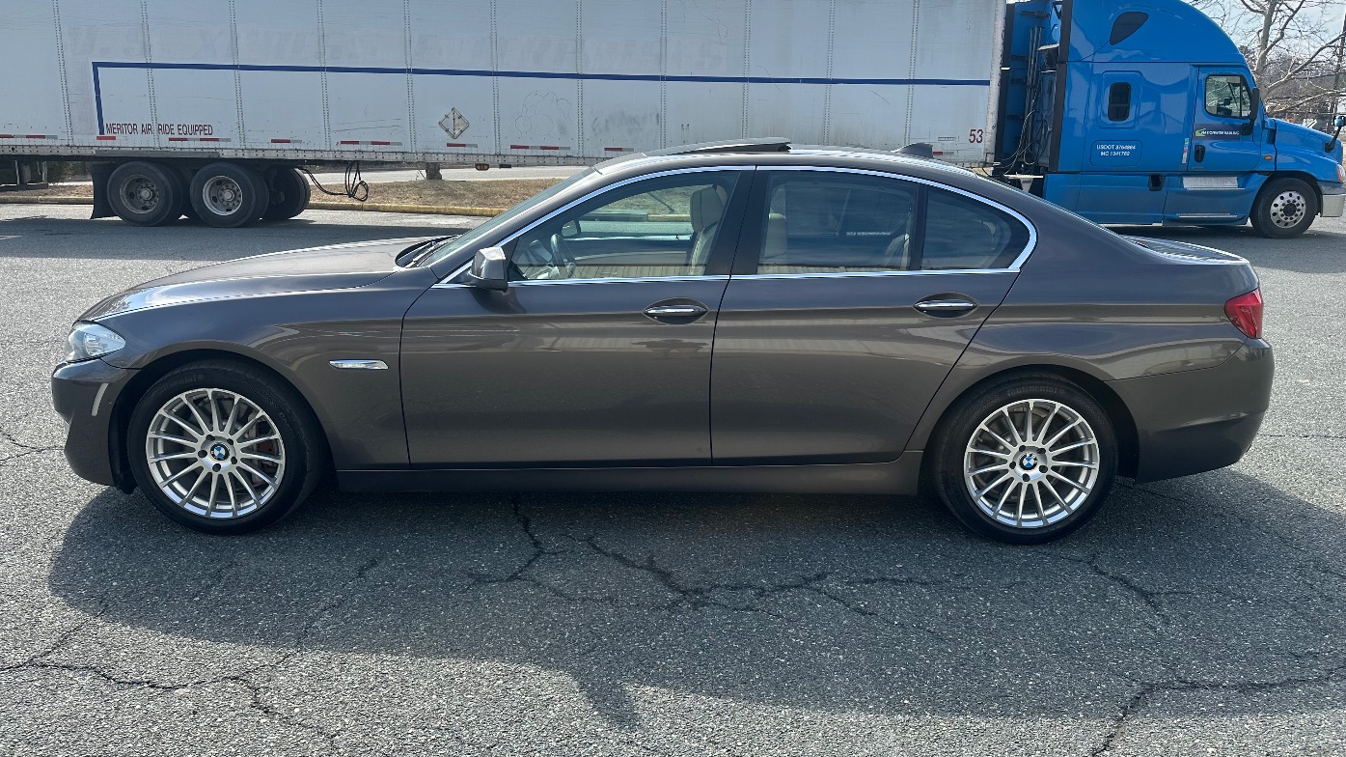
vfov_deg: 42.9
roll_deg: -0.6
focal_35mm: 27
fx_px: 963
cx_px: 688
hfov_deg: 69.9
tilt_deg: -14.8
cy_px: 359
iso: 80
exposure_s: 1/2155
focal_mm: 6.86
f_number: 1.78
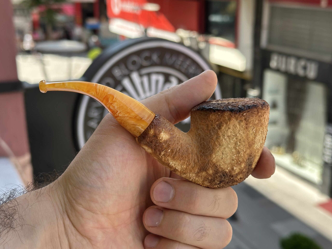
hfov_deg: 39.7
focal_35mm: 48
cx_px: 166
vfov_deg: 30.3
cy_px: 124
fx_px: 460
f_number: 1.78
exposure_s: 1/584
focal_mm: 6.86
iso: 64
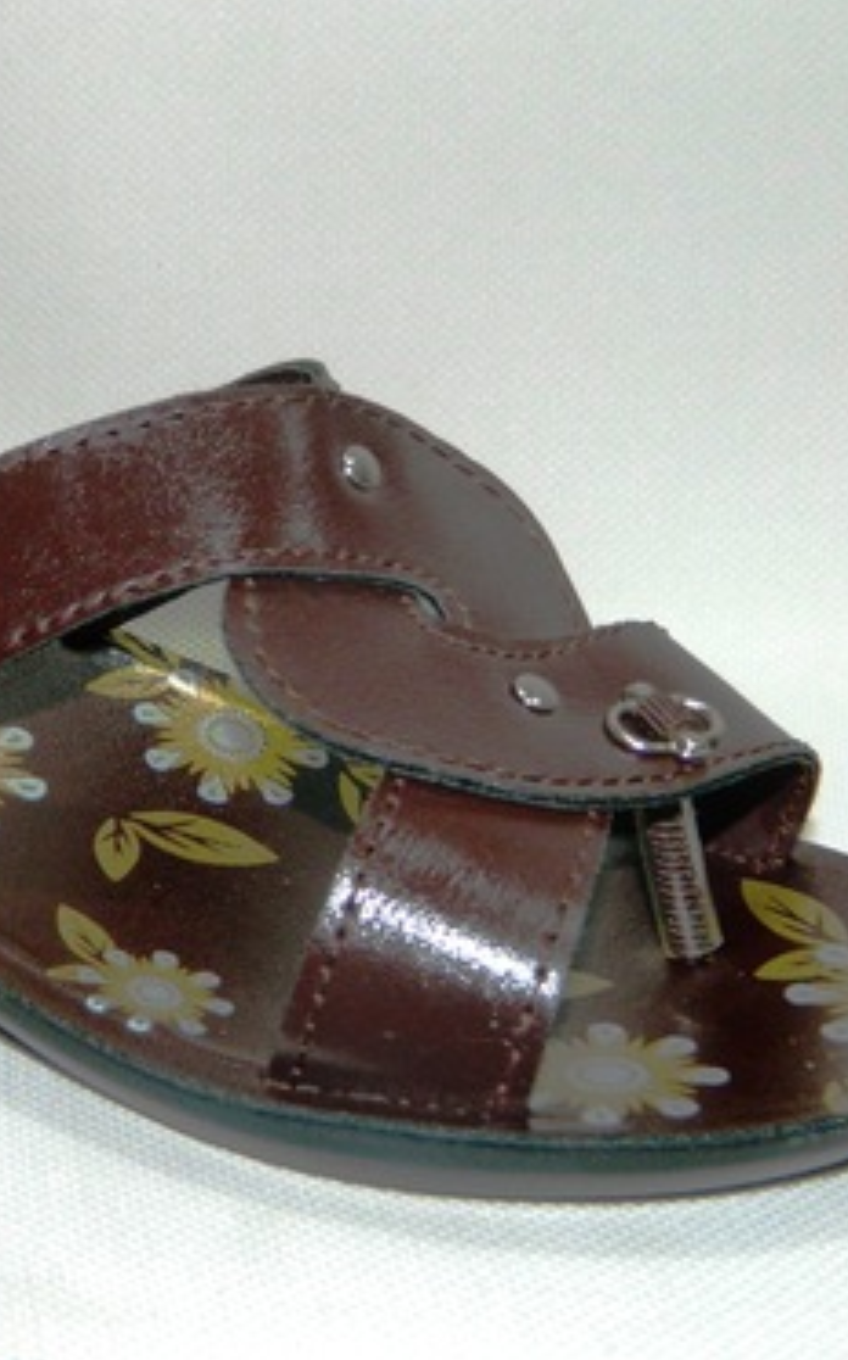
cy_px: 682
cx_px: 216
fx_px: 2481
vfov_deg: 30.6
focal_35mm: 67
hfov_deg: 19.3
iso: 200
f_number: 3.6
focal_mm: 8.4
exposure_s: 1/50
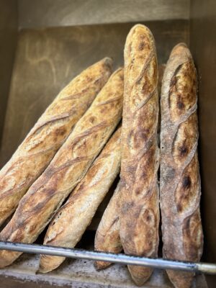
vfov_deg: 67.3
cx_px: 108
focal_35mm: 26
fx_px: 216
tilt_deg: -8.8
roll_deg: +0.9
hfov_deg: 53.1
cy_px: 144
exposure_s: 1/60
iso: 500
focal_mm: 5.7
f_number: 1.5
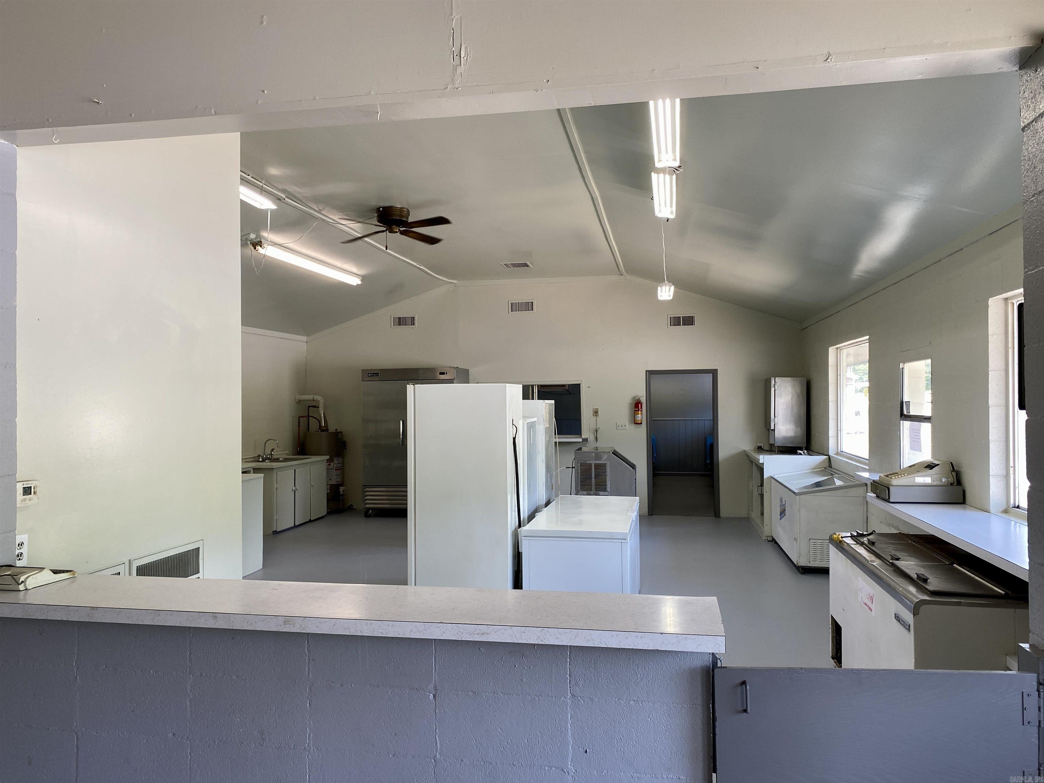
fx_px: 784
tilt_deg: -0.5
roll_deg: -0.3
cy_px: 392
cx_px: 522
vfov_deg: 53.1
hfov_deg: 67.3
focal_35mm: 26
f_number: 1.8
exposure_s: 1/120
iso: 64
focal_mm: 4.25
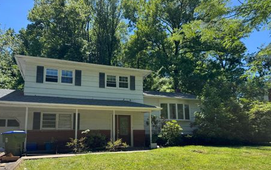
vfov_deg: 44.2
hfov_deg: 66.4
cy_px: 106
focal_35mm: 28
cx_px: 131
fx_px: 207
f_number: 1.78
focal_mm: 6.76
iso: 80
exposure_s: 1/1923
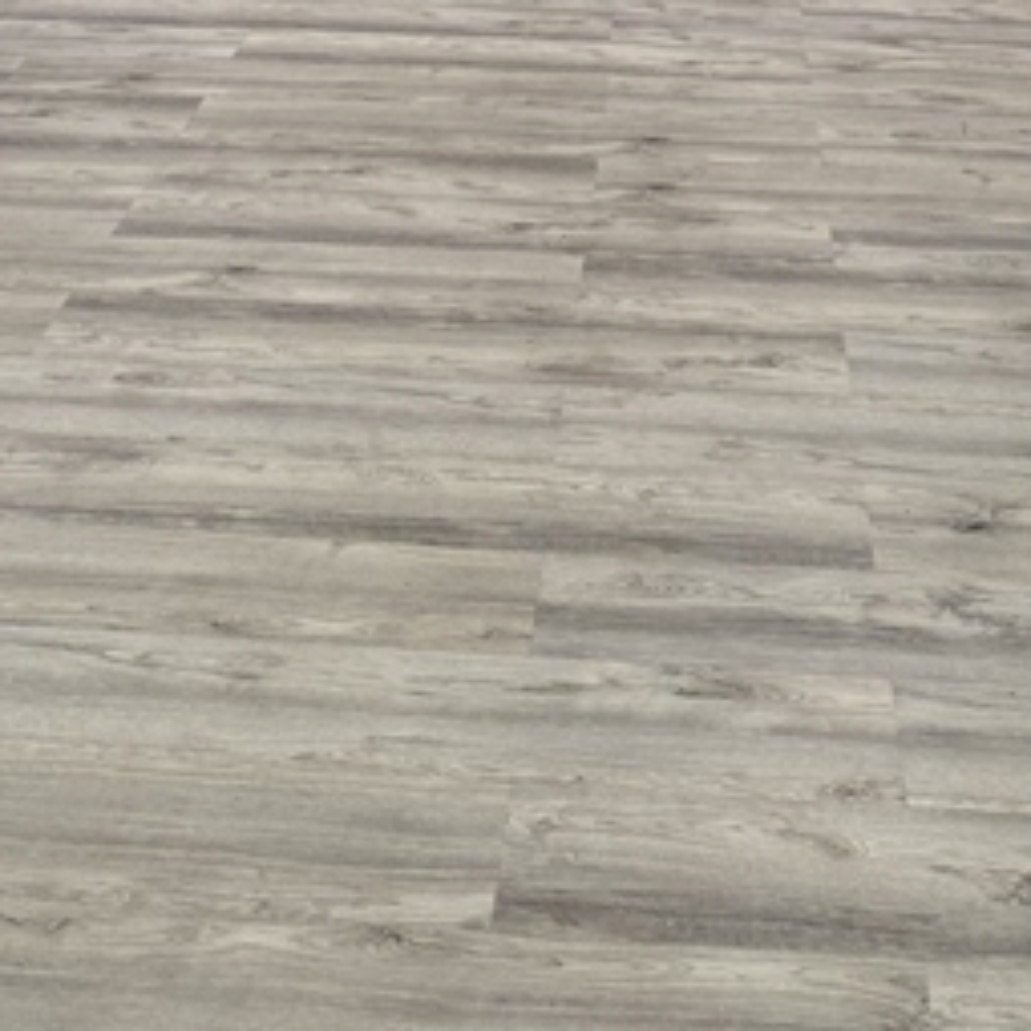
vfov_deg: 22.9
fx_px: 2157
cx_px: 574
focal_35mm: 64
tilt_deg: -5.5
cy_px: -429
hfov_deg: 26.9
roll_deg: -1.4
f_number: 1.78
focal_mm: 6.76
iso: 200
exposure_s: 1/120
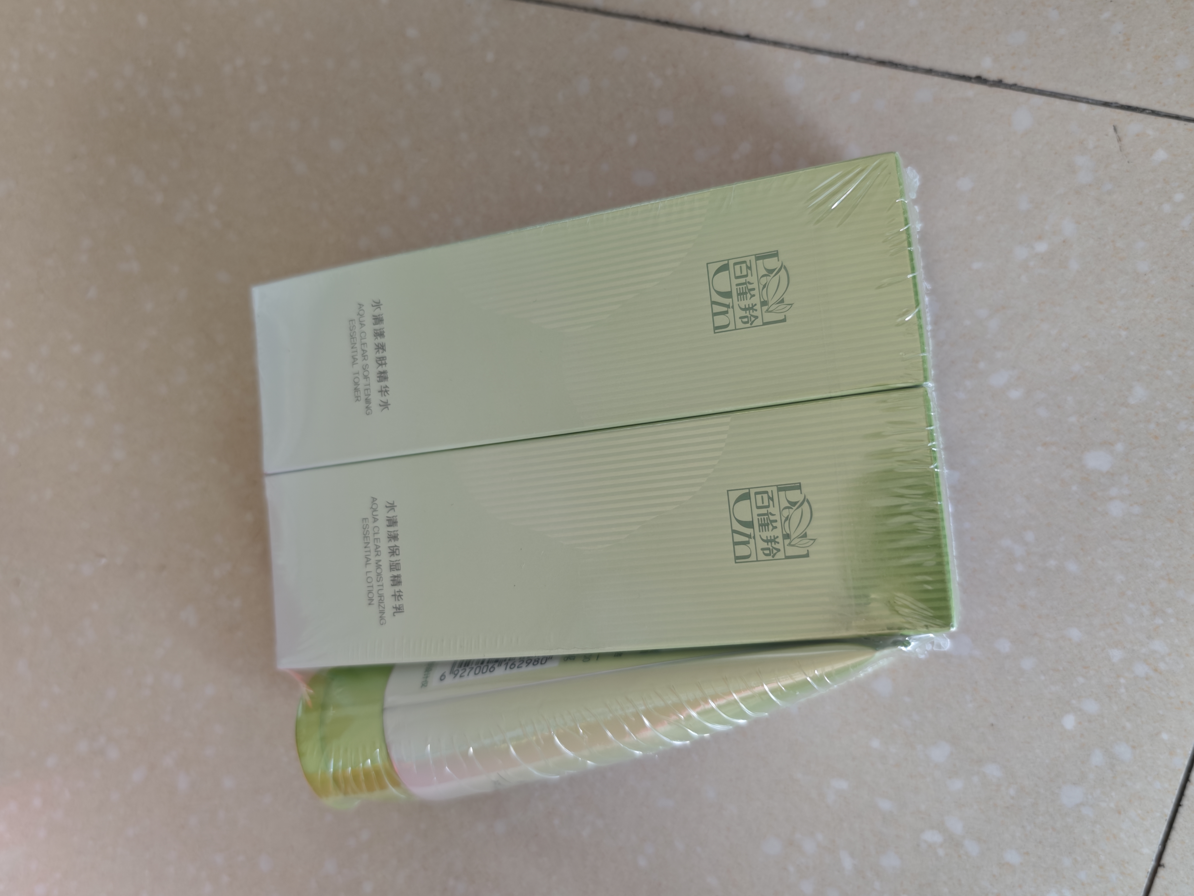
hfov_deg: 63.4
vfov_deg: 49.7
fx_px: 966
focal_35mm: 28
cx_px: 597
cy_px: 448
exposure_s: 1/49.8
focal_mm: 8.72
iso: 500
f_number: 1.63
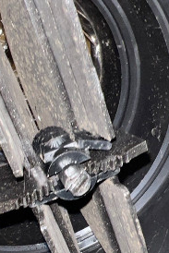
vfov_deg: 37.3
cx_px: 78
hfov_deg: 26.0
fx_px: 366
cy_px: 189
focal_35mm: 52
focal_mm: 4
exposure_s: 1/695
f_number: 1.8
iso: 20
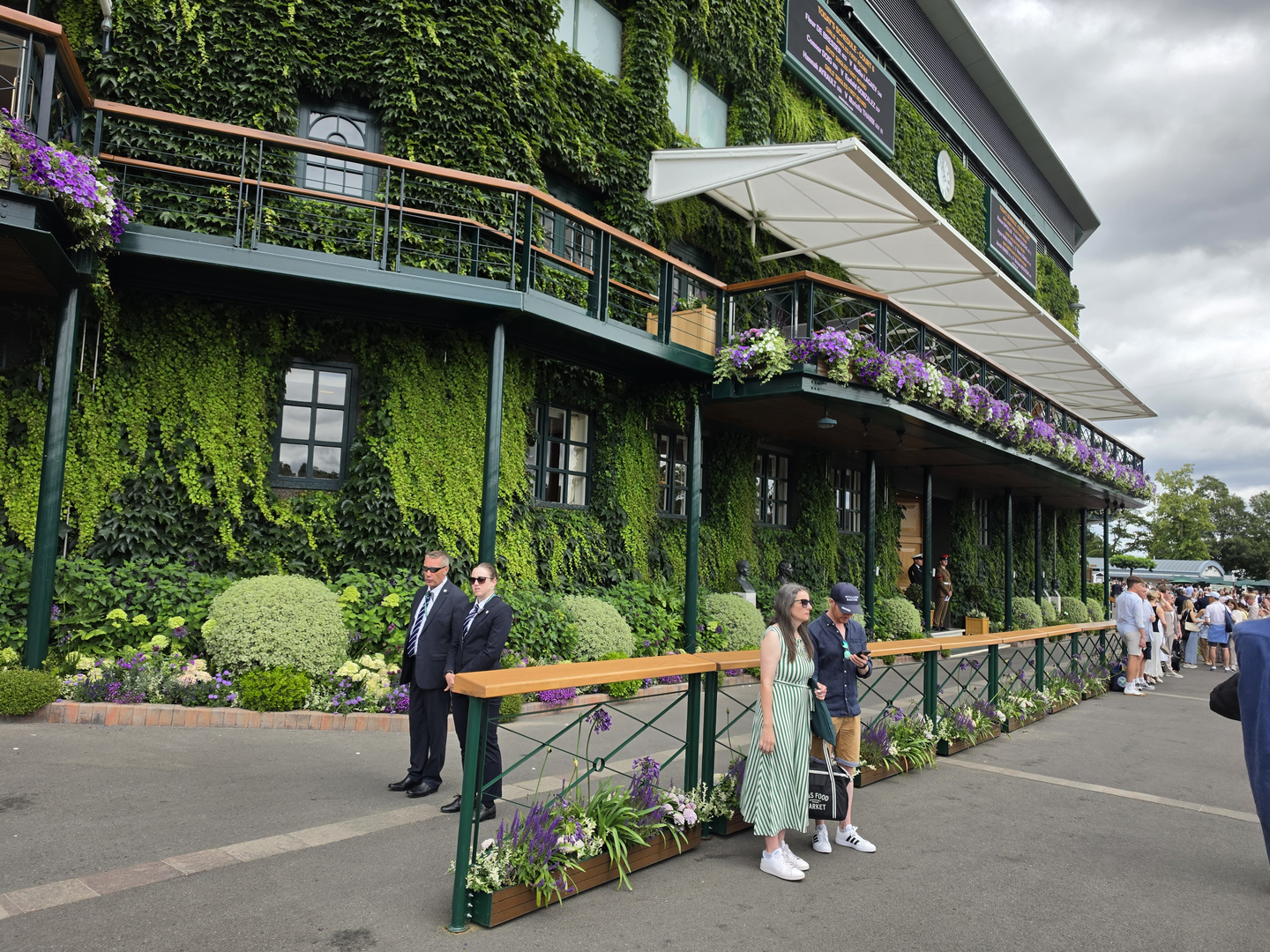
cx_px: 635
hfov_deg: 73.9
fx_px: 844
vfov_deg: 58.9
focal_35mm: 23
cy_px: 476
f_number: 1.4
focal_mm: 6.5
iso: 64
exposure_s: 1/3327
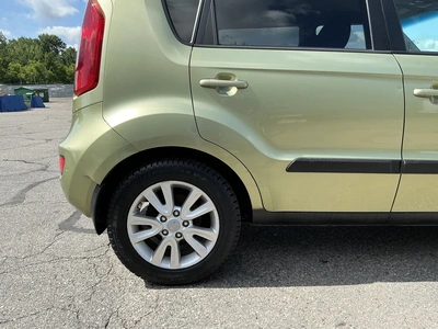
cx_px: 219
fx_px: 354
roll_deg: +2.3
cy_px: 164
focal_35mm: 28
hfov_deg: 63.4
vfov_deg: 49.7
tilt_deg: -11.1
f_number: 1.8
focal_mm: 3
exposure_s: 1/1015
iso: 25
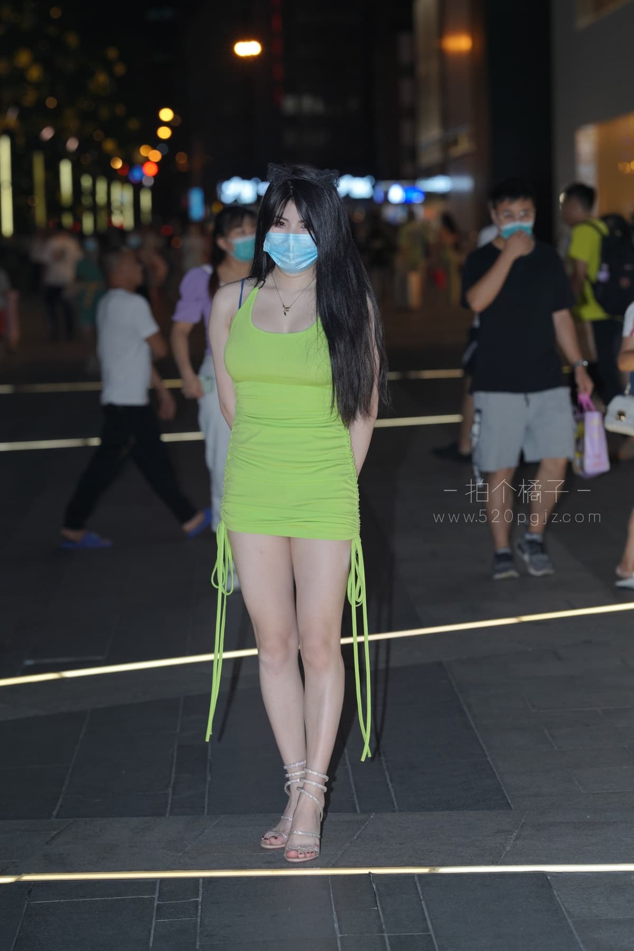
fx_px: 3566
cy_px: 476
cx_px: 317
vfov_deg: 15.2
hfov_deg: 10.2
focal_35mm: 135
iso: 640
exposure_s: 1/250
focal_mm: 135
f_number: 4.5
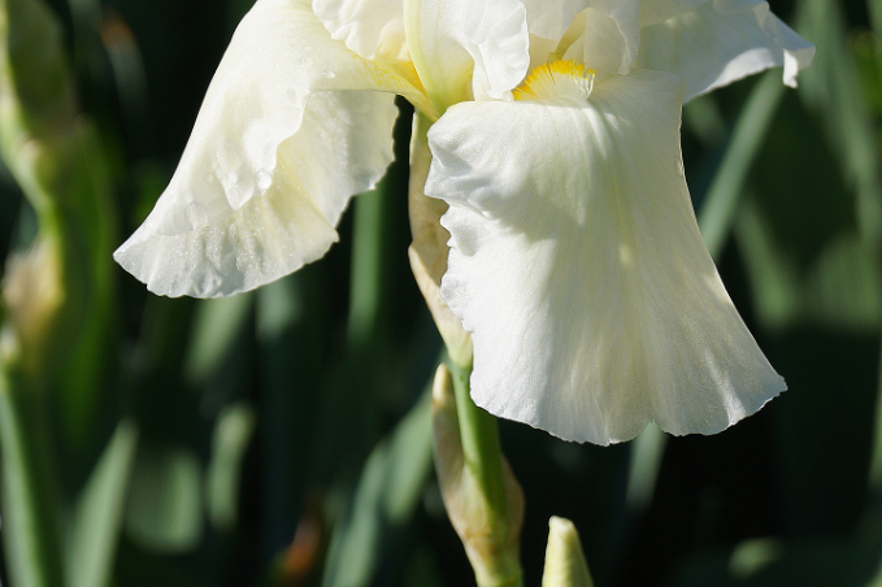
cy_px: 125
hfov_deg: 14.1
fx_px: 3572
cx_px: 483
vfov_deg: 9.4
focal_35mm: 146
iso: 100
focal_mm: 55
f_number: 8
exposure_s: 1/320
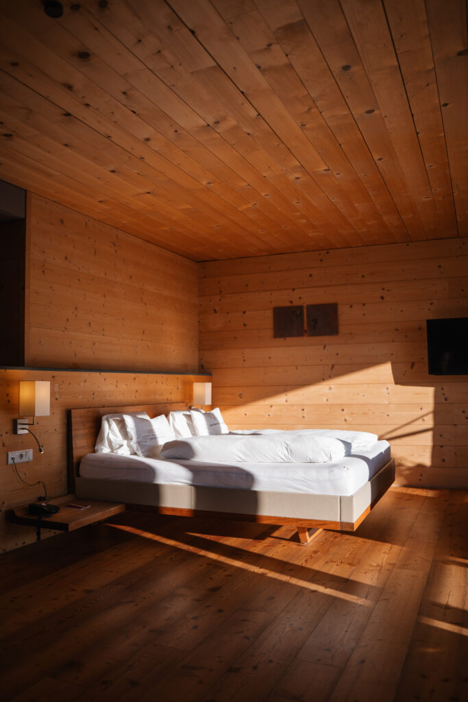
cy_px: 351
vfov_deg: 65.5
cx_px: 234
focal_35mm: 28
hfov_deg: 46.4
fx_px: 546
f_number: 1.8
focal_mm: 28
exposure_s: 1/1600
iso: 125
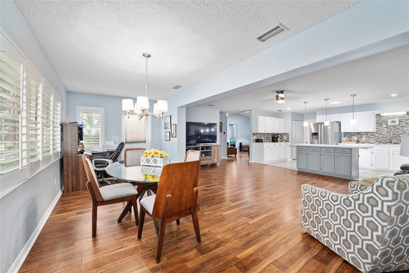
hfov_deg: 104.3
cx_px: 204
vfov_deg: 81.2
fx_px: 159
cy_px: 136
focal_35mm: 14
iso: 500
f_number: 7.1
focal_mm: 14
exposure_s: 1/3
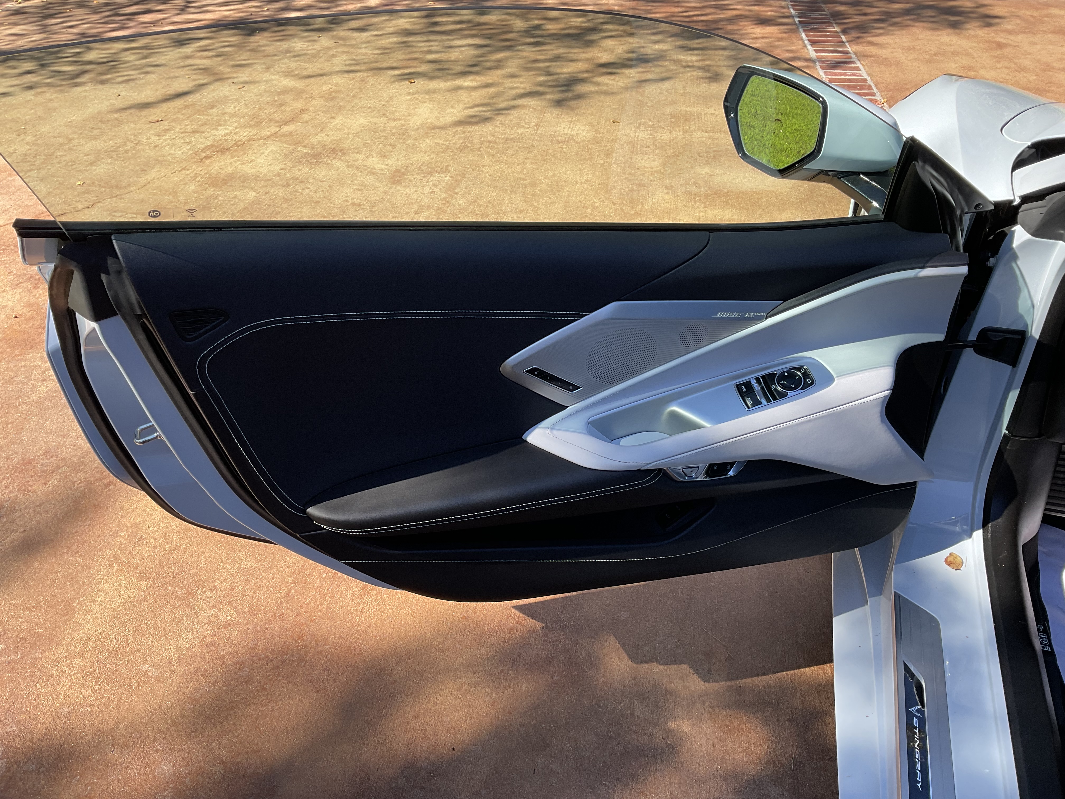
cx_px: 532
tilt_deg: -36.2
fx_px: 892
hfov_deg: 61.7
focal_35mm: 29
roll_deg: -0.1
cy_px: 400
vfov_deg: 48.2
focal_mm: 3
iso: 16
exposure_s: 1/461
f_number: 1.8
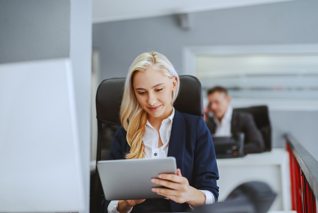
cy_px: 106
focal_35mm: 50
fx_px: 442
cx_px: 159
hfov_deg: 39.6
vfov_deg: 27.0
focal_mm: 50
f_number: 1.6
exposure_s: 1/400
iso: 640
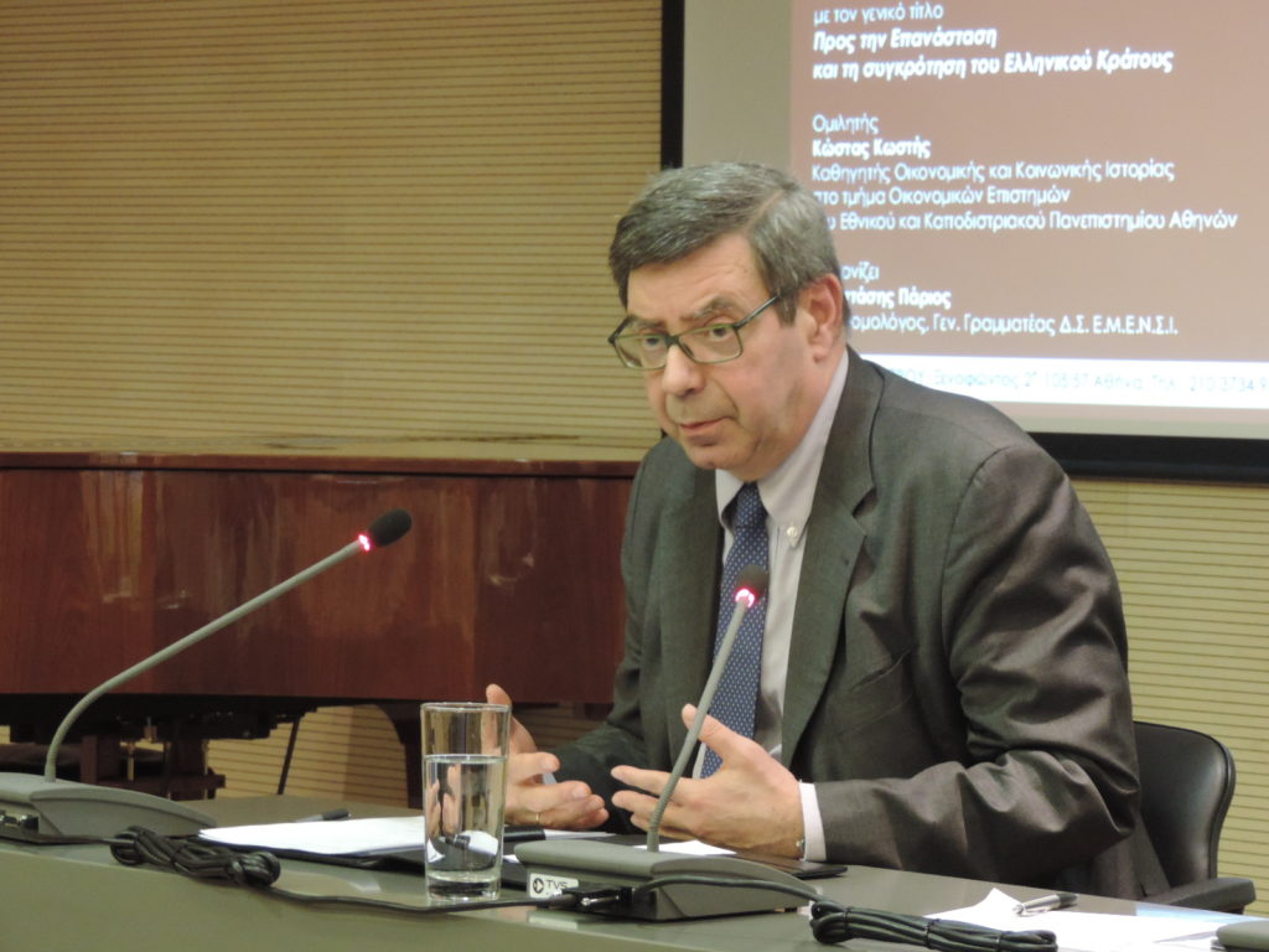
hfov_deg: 13.6
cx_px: 634
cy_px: 476
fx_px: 5316
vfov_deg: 10.2
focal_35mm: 145
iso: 800
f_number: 4.4
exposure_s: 1/13
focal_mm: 25.8
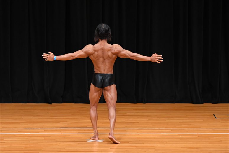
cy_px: 76
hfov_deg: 8.1
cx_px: 114
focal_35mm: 255
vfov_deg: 5.4
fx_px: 1621
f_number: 5.6
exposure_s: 1/400
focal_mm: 170
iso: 3200
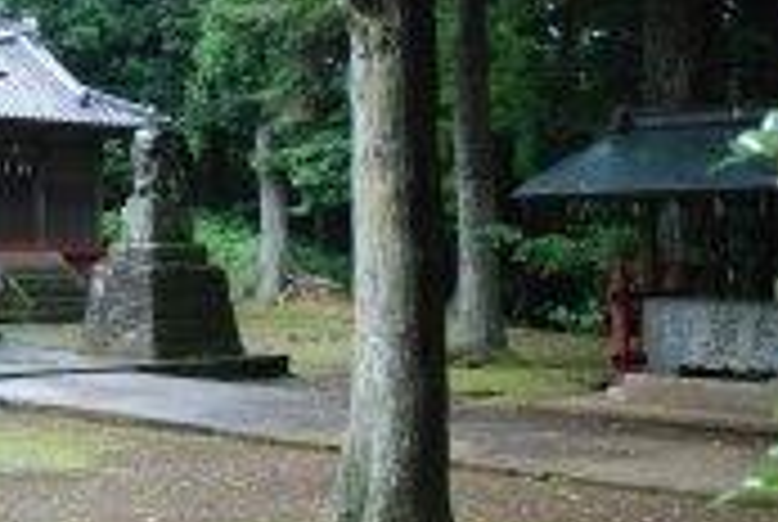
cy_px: 86
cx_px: -85
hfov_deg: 26.4
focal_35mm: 70
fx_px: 1515
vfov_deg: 19.3
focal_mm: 18
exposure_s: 1/80
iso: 200
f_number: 4.5
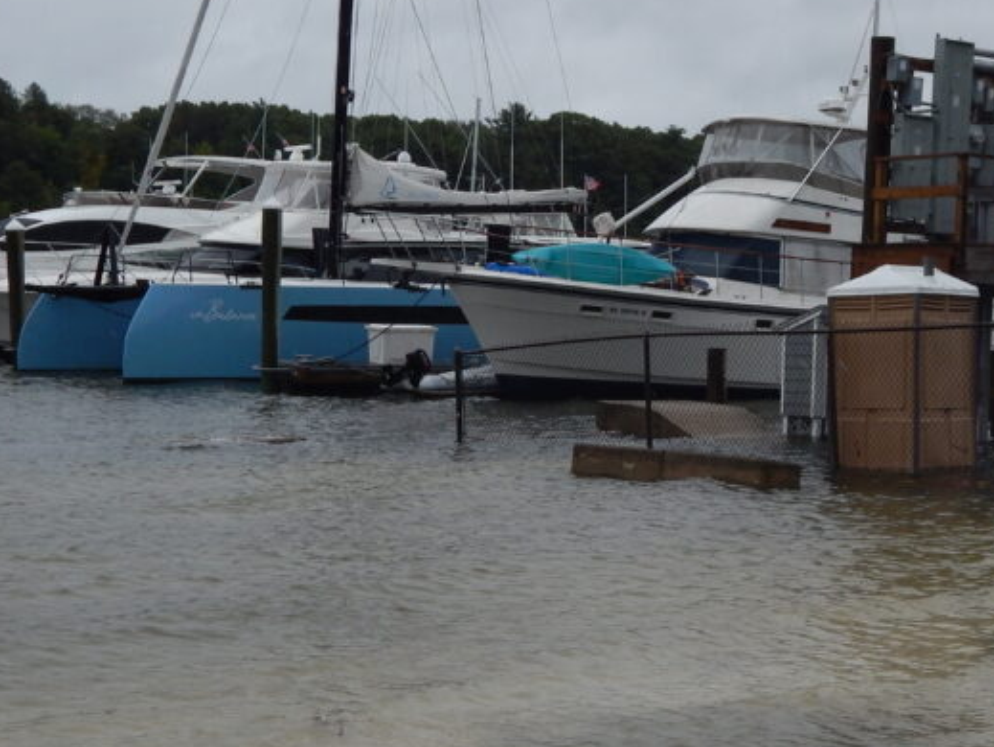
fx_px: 1983
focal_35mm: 69
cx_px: 684
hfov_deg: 27.9
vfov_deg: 21.1
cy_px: 569
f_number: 3.3
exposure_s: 1/640
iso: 125
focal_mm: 6.1
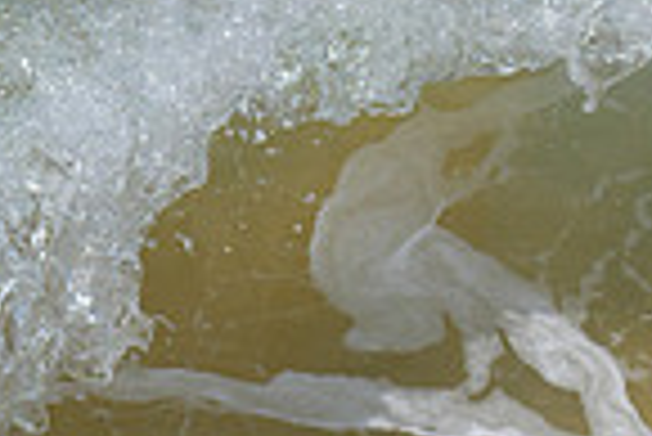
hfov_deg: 0.5
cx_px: 1042
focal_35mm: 4405
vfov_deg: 0.3
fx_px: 79858
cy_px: 242
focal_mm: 800
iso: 200
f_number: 6.3
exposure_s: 1/2000
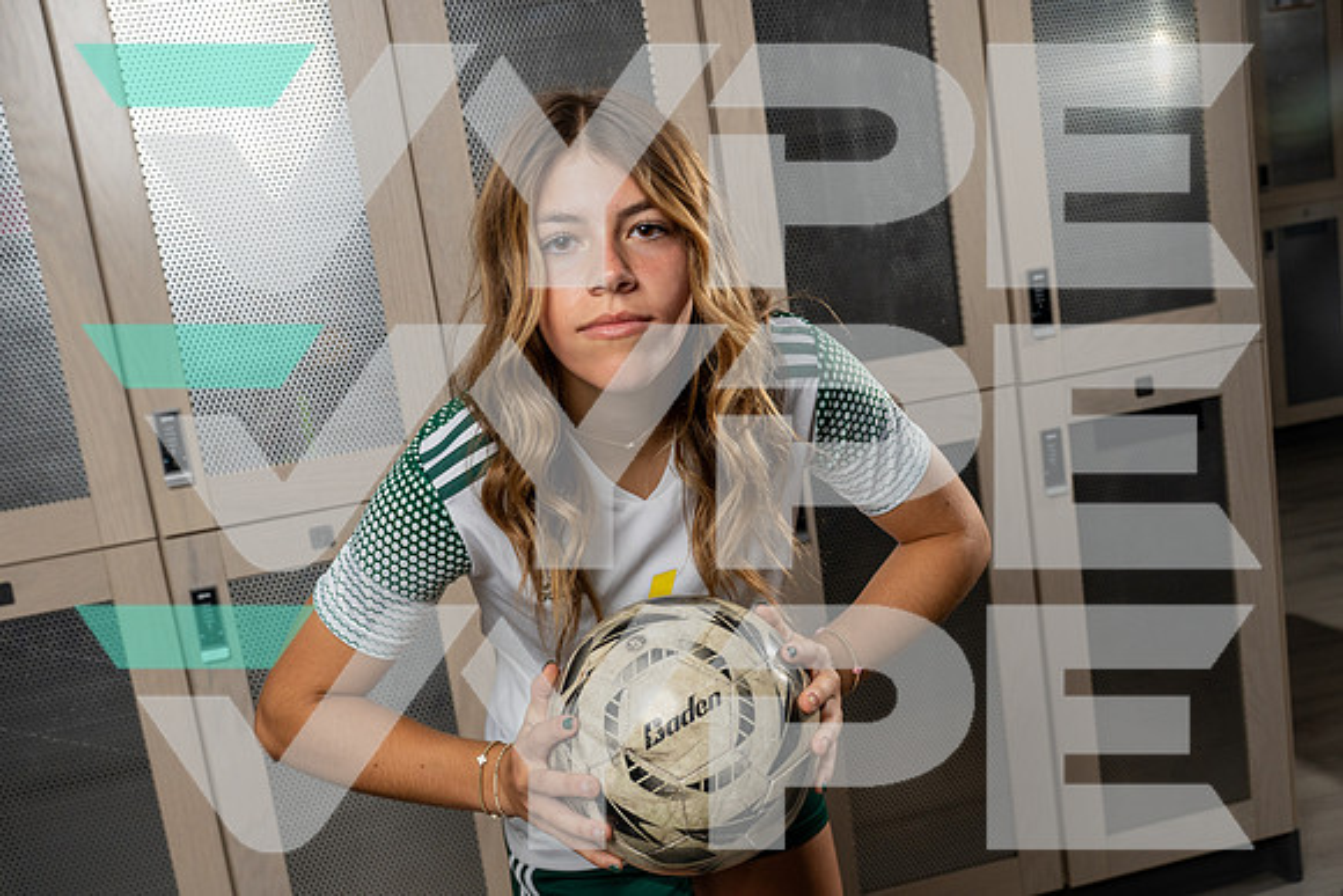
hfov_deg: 53.1
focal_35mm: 36
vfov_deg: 36.9
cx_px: 672
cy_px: 448
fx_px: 1343
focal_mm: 36
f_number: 7.1
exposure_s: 1/250
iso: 1000
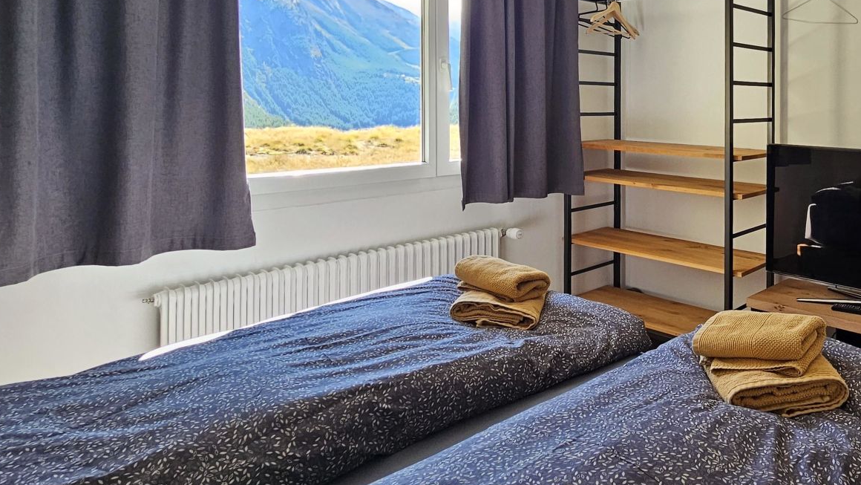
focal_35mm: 25
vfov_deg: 43.8
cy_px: 96
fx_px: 571
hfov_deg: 65.8
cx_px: 714
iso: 100
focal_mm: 2.2
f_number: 2.2
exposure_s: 1/190
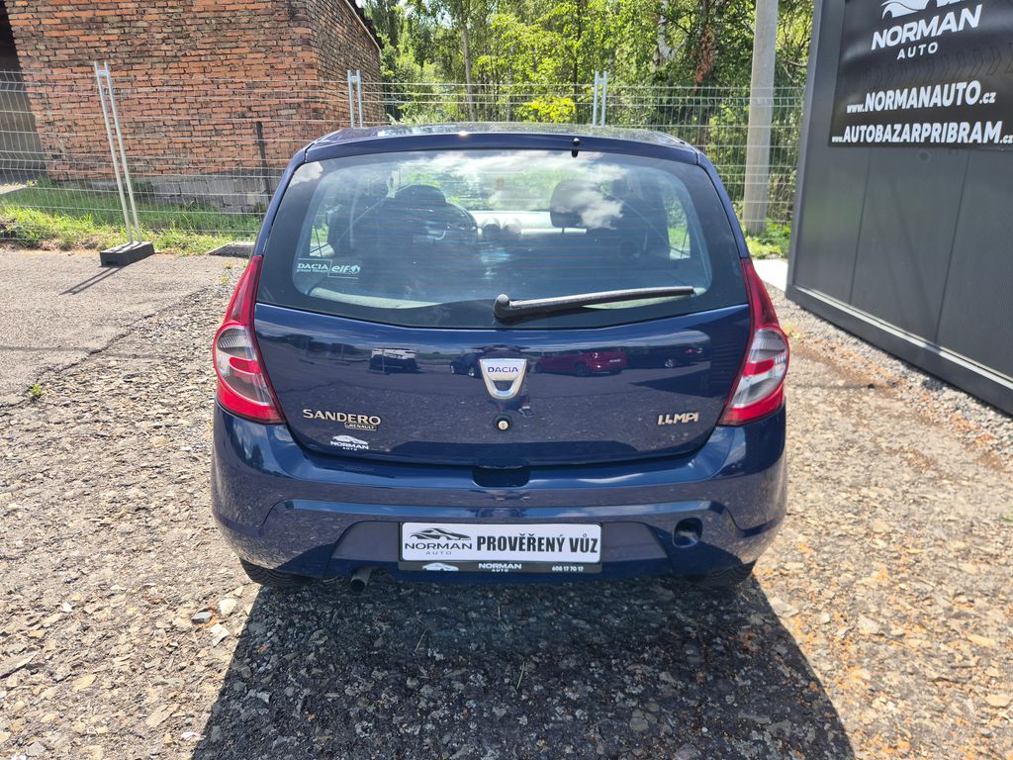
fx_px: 673
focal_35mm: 23
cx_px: 506
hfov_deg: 73.9
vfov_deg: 58.9
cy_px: 380
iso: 25
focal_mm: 5.4
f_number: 1.8
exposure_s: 1/448
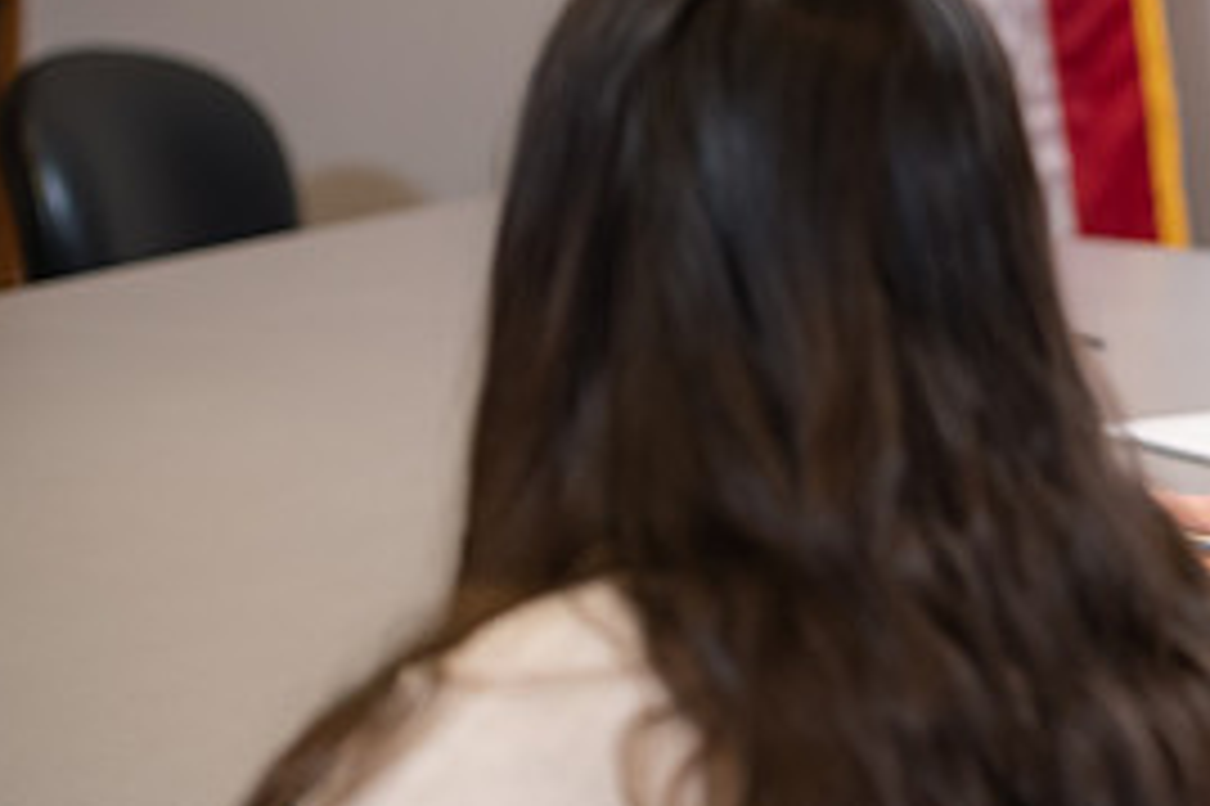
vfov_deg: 9.1
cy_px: 304
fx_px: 5072
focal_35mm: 151
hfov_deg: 13.4
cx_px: 1223
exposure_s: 1/160
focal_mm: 70
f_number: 3.5
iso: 1250
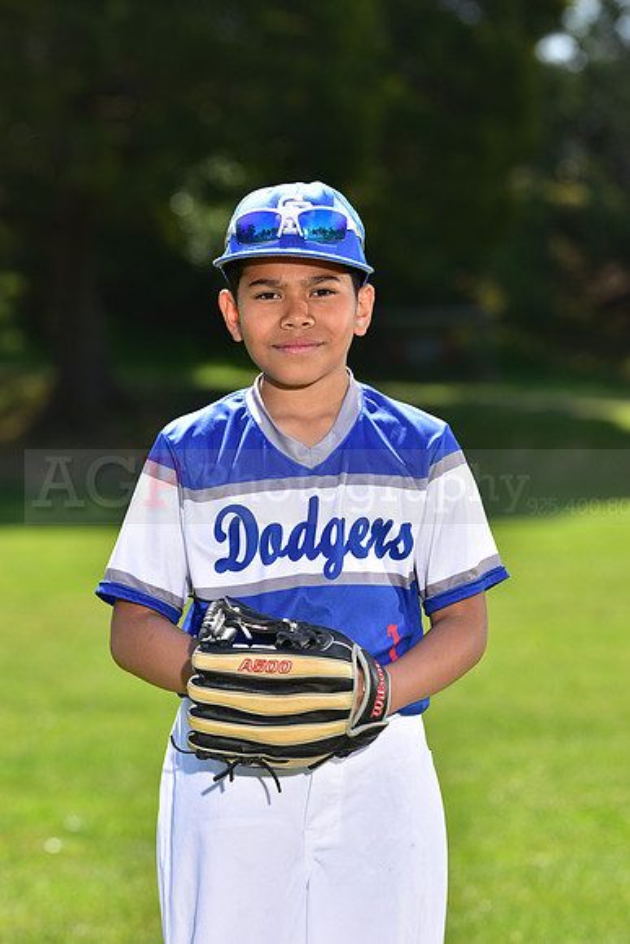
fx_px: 3935
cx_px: 315
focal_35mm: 150
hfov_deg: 9.2
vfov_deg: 13.7
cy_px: 472
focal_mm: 150
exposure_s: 1/250
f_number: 5
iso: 80
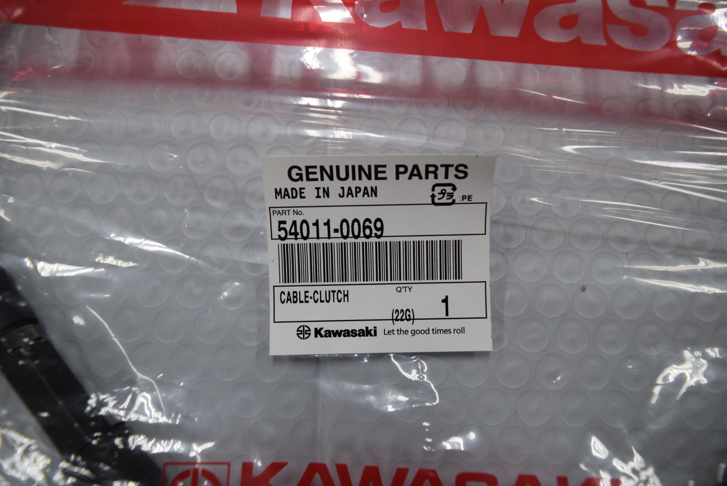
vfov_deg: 48.0
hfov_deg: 67.3
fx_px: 546
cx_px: 364
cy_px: 243
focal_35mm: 27
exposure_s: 1/80
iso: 400
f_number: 4.5
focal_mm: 18
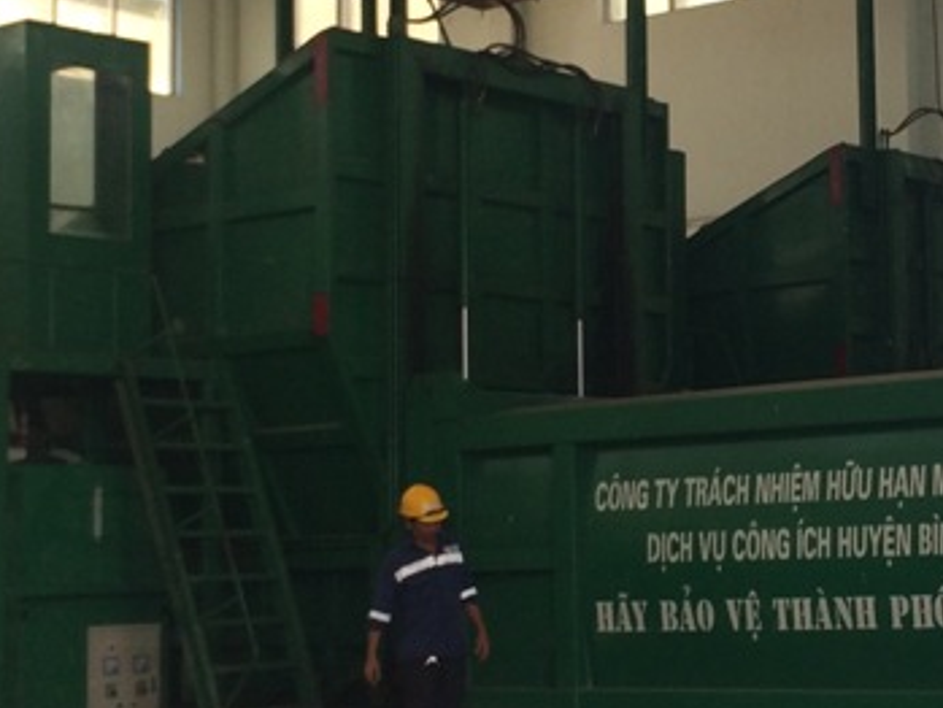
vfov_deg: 17.4
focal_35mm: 85
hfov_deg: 22.6
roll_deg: +1.5
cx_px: 802
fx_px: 2316
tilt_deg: +5.0
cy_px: 335
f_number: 2.2
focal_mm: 4.15
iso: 32
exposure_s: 1/225
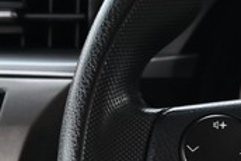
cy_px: 186
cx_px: 454
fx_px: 1883
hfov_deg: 7.1
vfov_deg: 4.9
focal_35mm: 281
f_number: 5.6
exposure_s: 1/45
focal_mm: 29.5
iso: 400
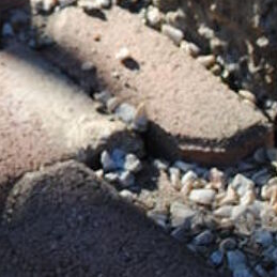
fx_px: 2137
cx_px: -142
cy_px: -133
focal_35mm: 236
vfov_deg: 7.3
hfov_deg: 7.3
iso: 110
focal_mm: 32
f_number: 5.6
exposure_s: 1/125
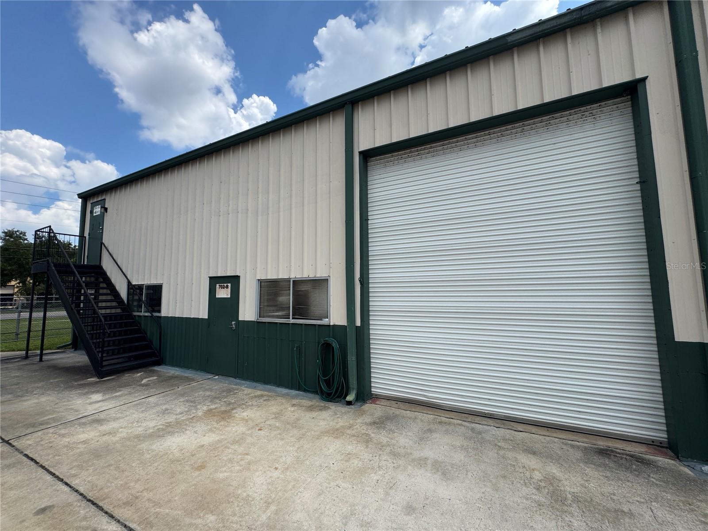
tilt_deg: +5.3
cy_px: 266
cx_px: 354
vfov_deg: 85.7
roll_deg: +0.6
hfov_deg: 102.1
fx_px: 286
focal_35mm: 14
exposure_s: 1/1880
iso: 50
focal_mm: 2.22
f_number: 2.2
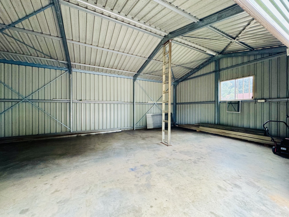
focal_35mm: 14
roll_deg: +0.2
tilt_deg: -0.7
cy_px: 108
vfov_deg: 85.7
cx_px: 144
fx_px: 117
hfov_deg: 102.1
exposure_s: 1/60
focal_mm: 2.22
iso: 500
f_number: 2.2
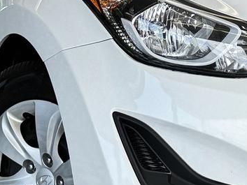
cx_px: 245
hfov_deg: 12.0
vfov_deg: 9.1
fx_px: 1163
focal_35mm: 163
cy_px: 15
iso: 80
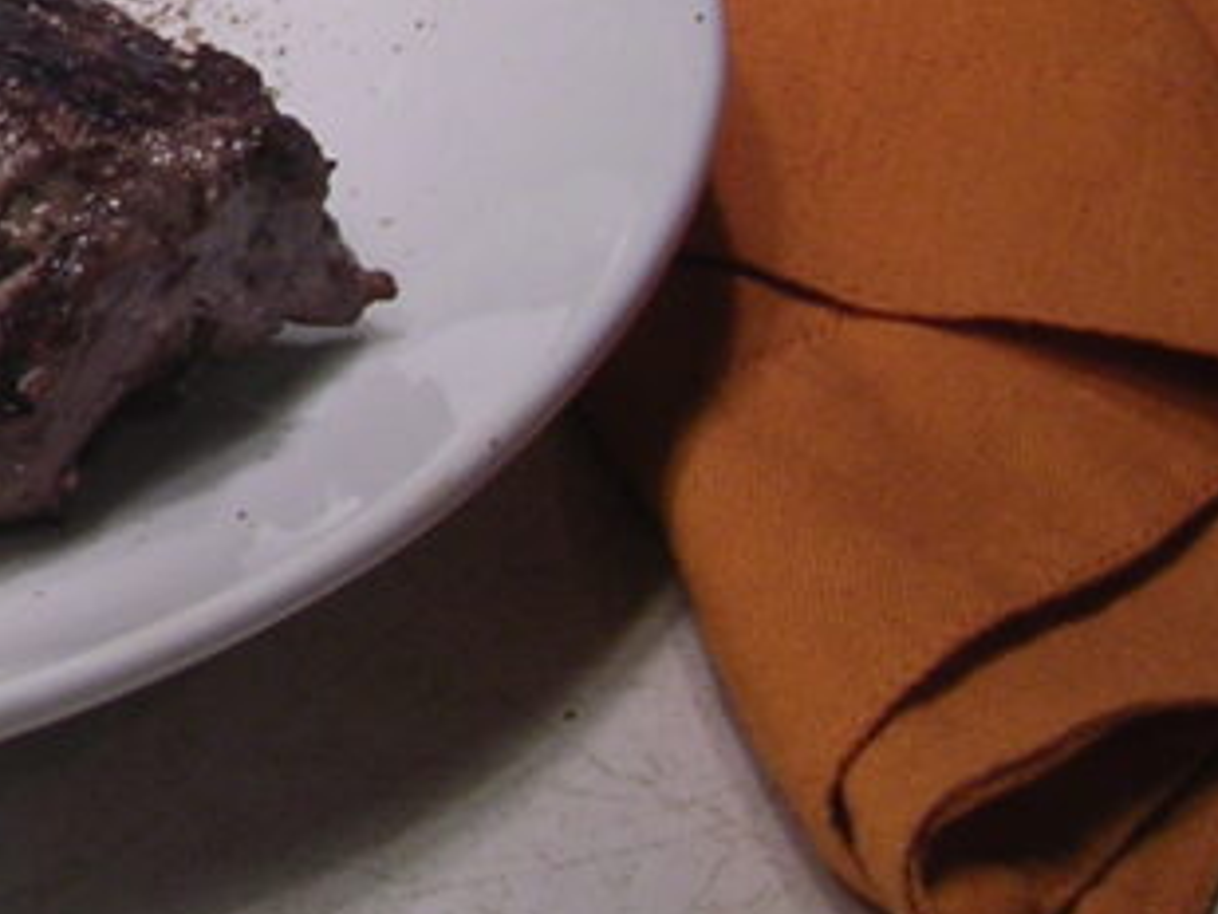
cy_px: -260
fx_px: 4435
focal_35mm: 126
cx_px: -572
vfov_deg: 11.5
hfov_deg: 14.6
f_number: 2.8
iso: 100
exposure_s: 1/53.6
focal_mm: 5.8
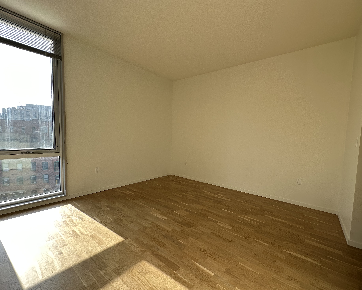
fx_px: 161
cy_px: 149
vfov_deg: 84.0
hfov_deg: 96.6
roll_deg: -2.3
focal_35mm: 15
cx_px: 196
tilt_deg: -4.6
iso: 40
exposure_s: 1/220
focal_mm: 2.22
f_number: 2.2
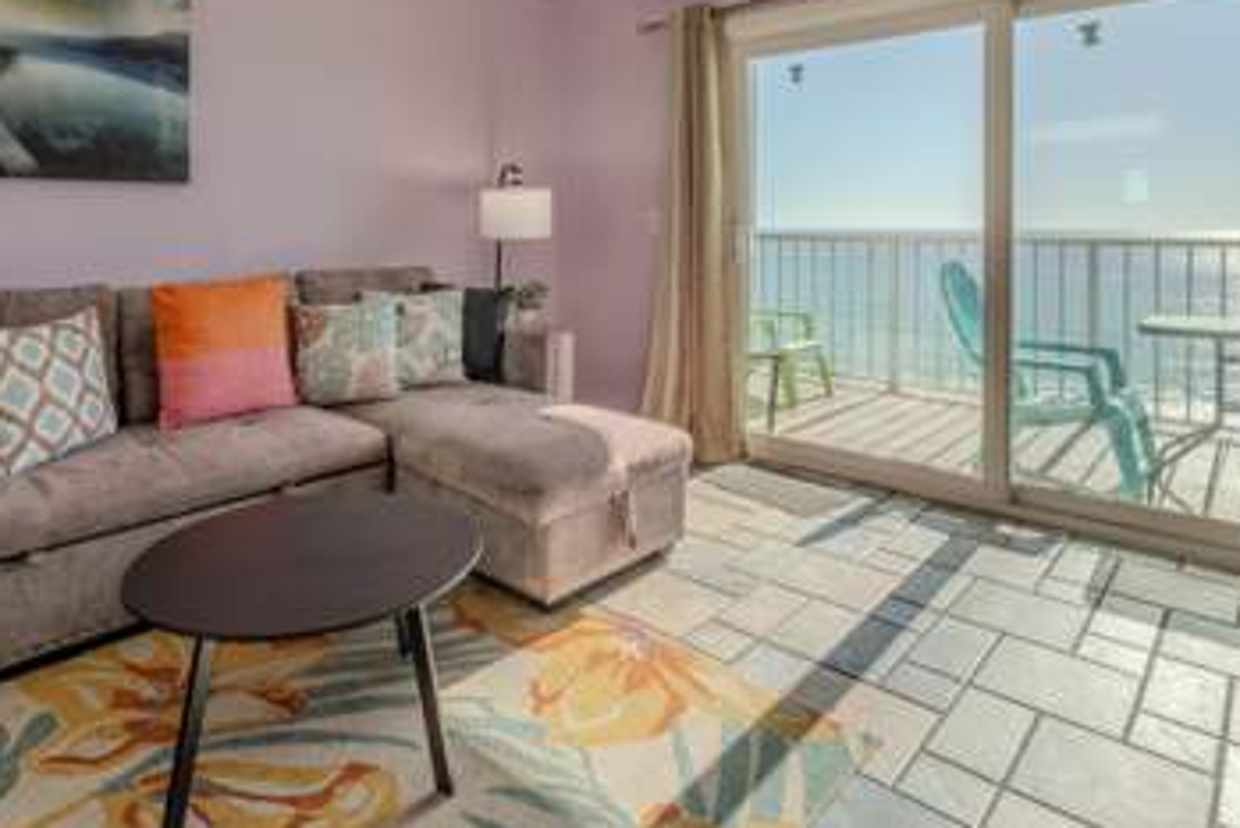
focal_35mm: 22
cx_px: 608
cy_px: 291
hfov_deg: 78.5
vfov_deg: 56.3
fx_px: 758
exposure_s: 1/320
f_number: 9
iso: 100
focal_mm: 16
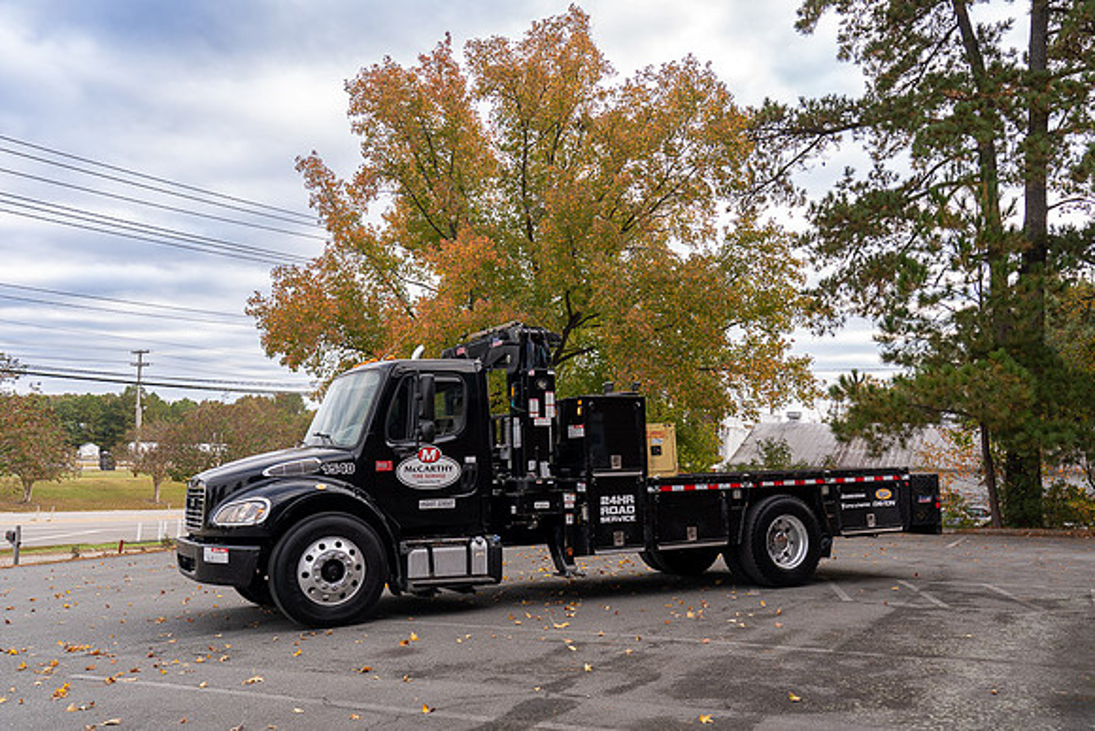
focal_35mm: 31
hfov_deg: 60.3
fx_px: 943
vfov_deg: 42.3
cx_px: 548
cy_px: 366
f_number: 4.5
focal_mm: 31
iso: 100
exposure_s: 1/80
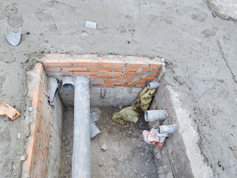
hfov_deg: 76.0
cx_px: 133
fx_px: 151
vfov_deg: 60.4
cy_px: 110
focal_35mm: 22
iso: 80
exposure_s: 1/100
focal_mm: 2.2
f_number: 2.2
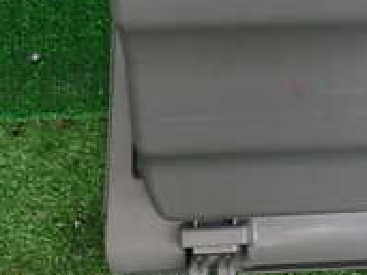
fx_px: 975
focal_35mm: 92
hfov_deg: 19.7
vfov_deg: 15.6
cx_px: 468
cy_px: -39
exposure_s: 1/125
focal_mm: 5.4
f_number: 2.3
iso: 200
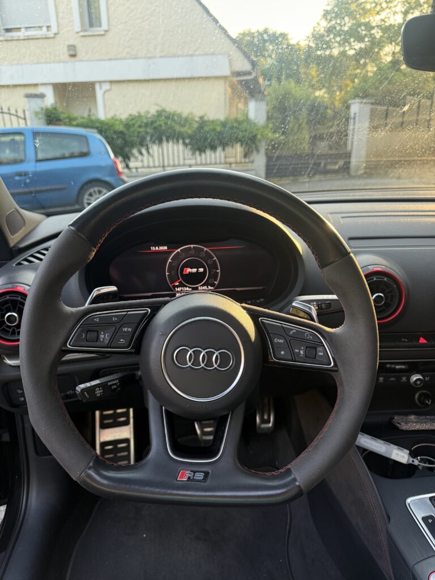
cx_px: 218
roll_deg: +1.4
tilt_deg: -19.2
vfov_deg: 71.6
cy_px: 290
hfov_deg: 56.8
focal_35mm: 24
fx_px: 402
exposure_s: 1/116
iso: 200
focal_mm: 6.76
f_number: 1.78
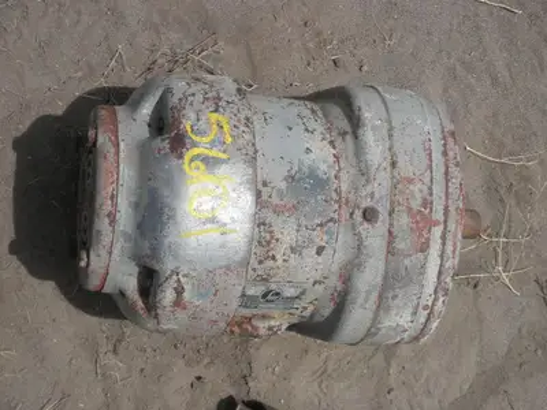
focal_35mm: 59
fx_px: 932
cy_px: 205
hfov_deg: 32.7
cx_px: 274
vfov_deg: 24.8
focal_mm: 10.5
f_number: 10.7
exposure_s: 1/160
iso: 64
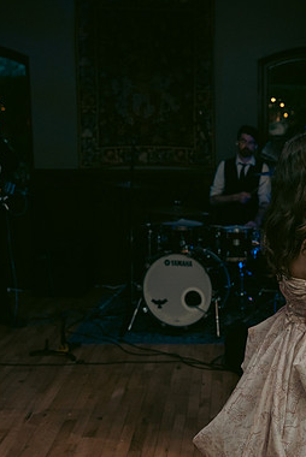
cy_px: 232
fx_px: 776
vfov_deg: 32.9
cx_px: 288
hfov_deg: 21.7
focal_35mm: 61
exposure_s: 1/160
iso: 2500
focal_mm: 40
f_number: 3.5
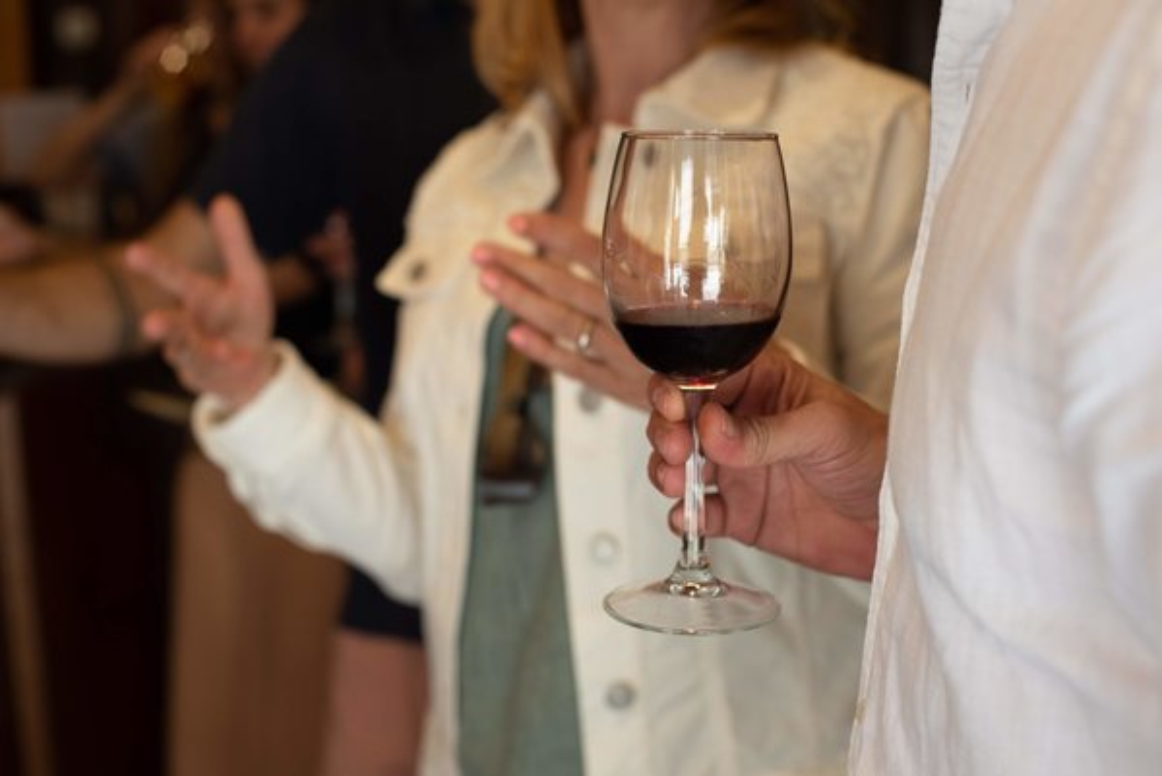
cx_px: 581
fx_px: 1615
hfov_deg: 39.6
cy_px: 388
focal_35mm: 50
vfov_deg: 27.0
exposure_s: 1/400
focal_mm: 50
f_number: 4.5
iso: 1250
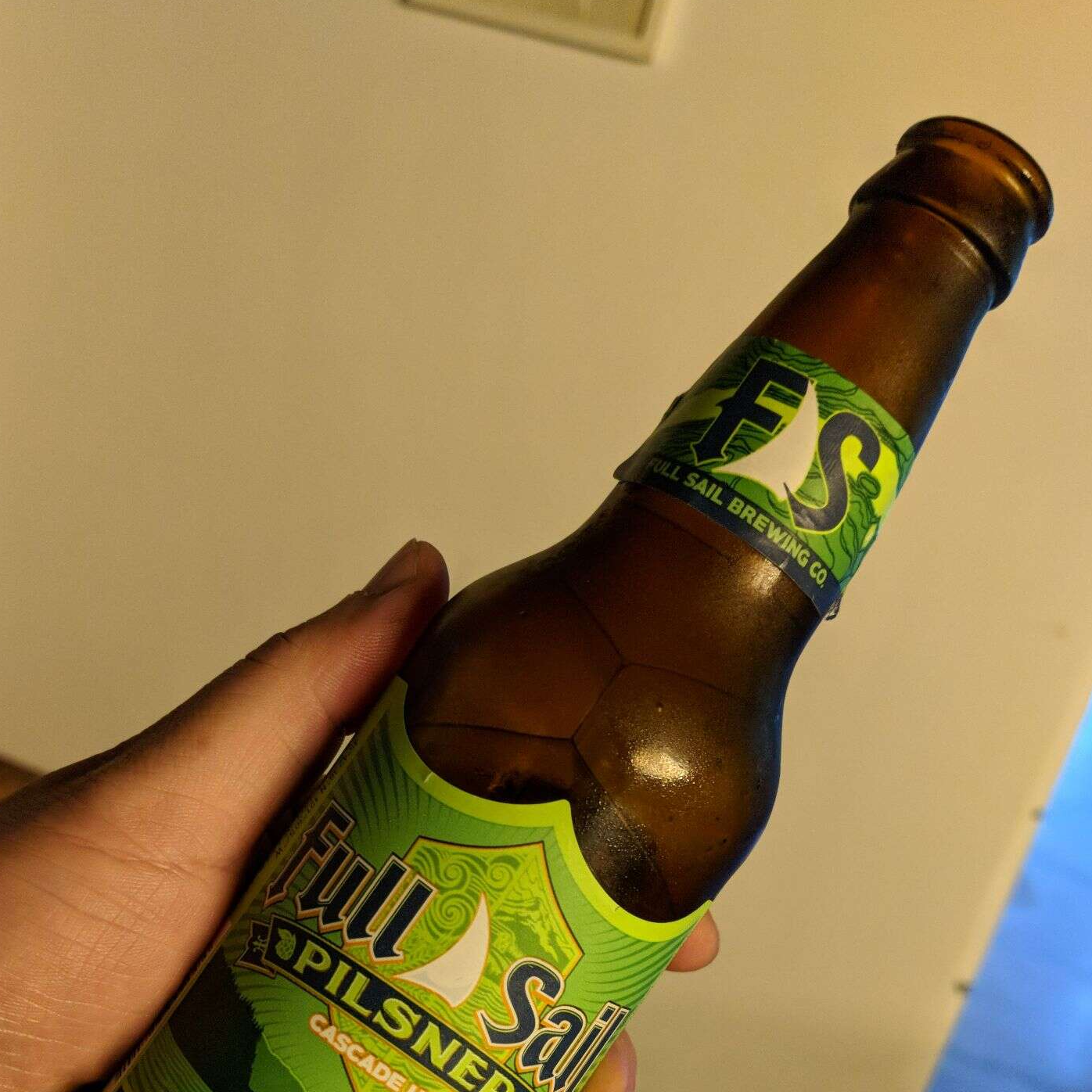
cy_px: 767
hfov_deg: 47.2
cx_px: 515
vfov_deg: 46.1
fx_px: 1249
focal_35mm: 35
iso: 521
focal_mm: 4.44
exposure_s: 1/33.4
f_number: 1.8
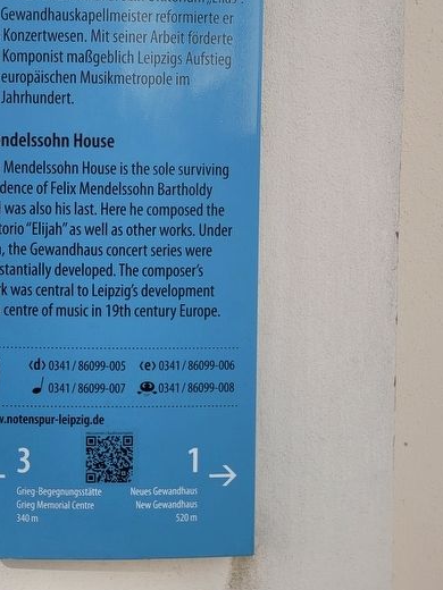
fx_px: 683
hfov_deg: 35.3
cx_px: 118
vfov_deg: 45.7
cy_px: 171
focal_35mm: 40
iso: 40
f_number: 1.8
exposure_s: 1/654
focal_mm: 5.4
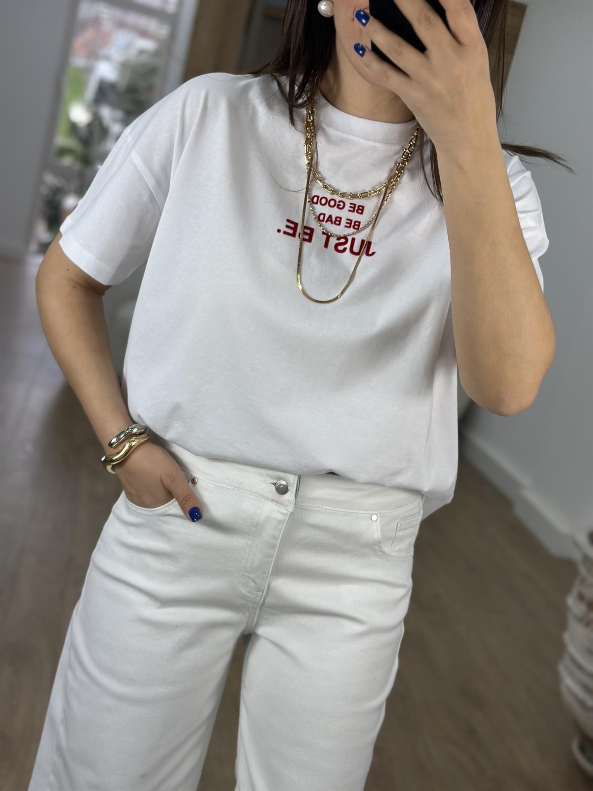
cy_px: 396
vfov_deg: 39.7
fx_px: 1096
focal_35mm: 48
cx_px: 296
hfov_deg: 30.3
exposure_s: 1/339
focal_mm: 6.86
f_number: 1.78
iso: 80
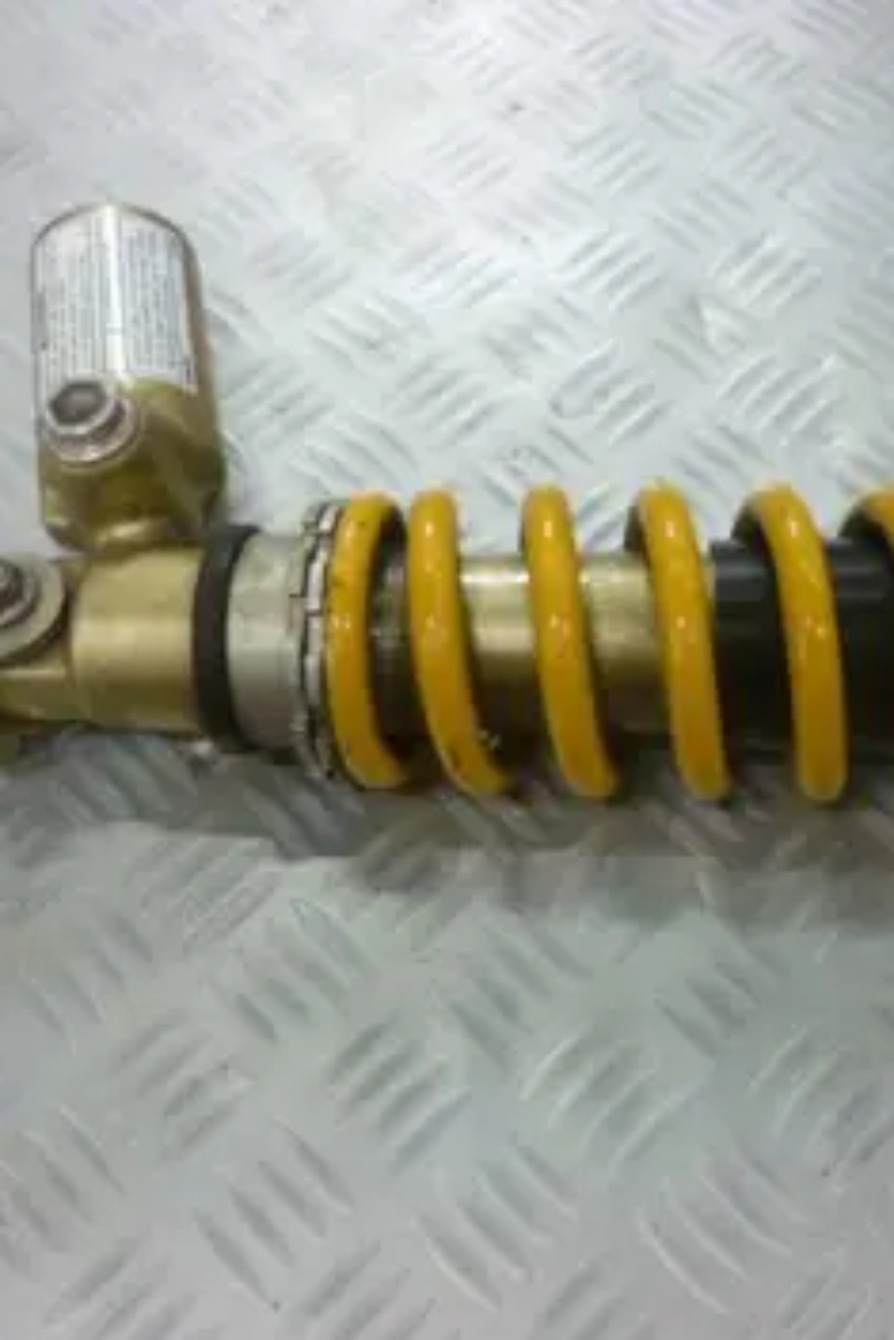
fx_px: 1265
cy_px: 674
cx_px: 563
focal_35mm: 34
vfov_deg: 55.8
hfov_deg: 38.7
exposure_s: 1/40
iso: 400
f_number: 2.5
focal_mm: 4.3
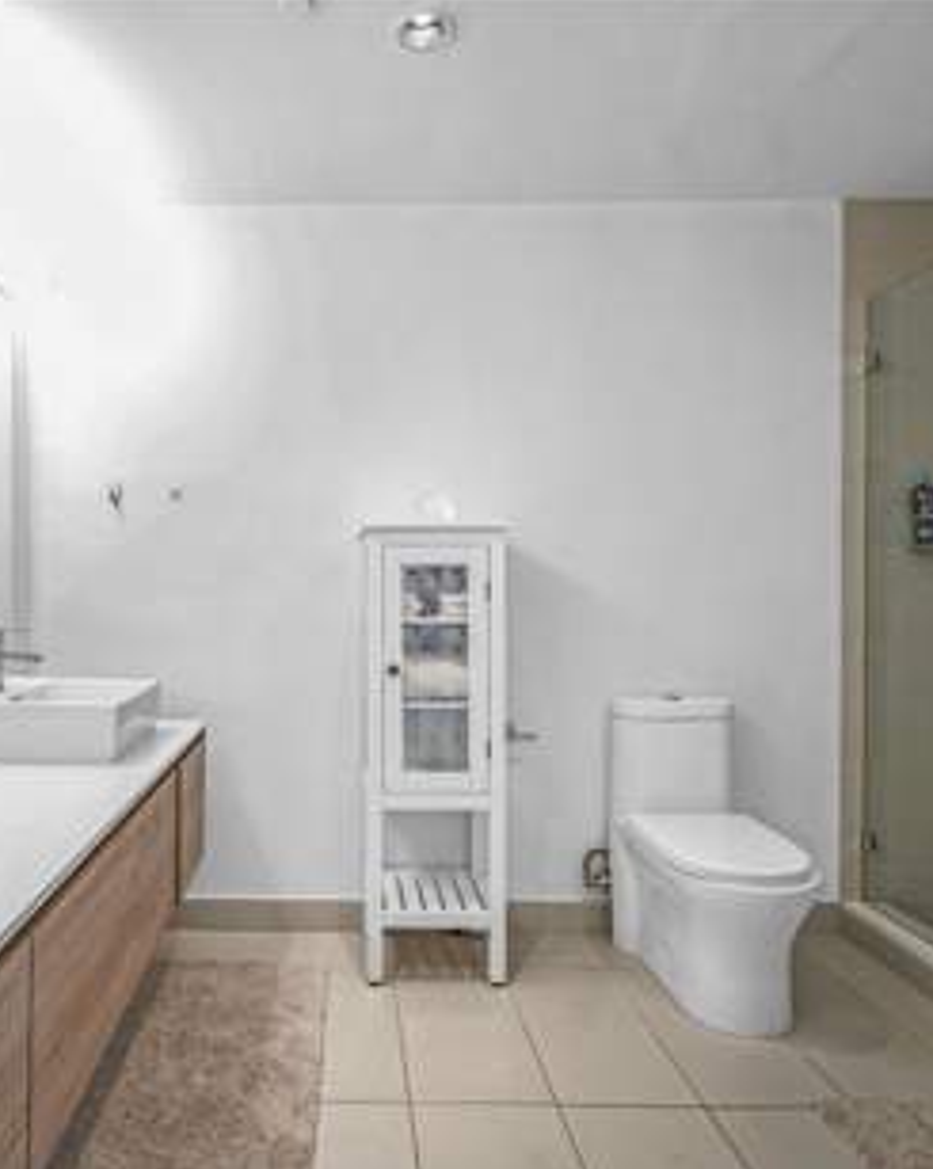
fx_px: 760
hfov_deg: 62.0
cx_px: 339
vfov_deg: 75.1
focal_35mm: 22
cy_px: 604
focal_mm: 10
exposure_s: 1/8
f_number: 8
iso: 125
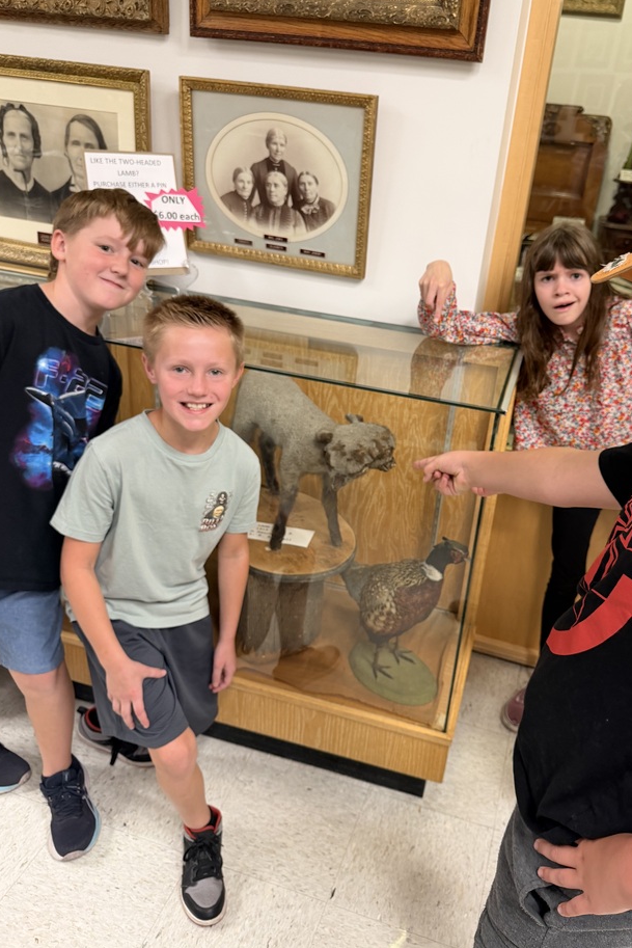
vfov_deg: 65.4
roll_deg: -5.0
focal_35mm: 28
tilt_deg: -24.0
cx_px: 372
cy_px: 445
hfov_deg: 46.2
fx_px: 737
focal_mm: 6.76
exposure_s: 1/52
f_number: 1.78
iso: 200
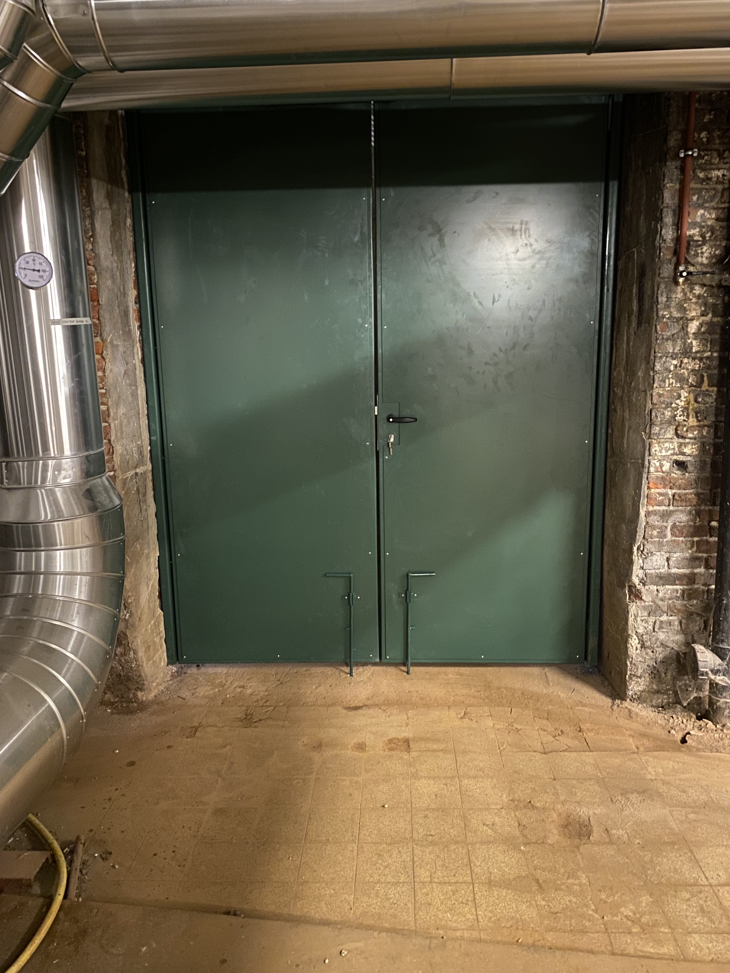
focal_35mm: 26
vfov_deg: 67.3
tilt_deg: -10.5
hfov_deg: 53.1
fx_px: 731
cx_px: 365
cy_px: 486
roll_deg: +1.0
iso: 500
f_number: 1.8
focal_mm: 4.25
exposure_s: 1/10
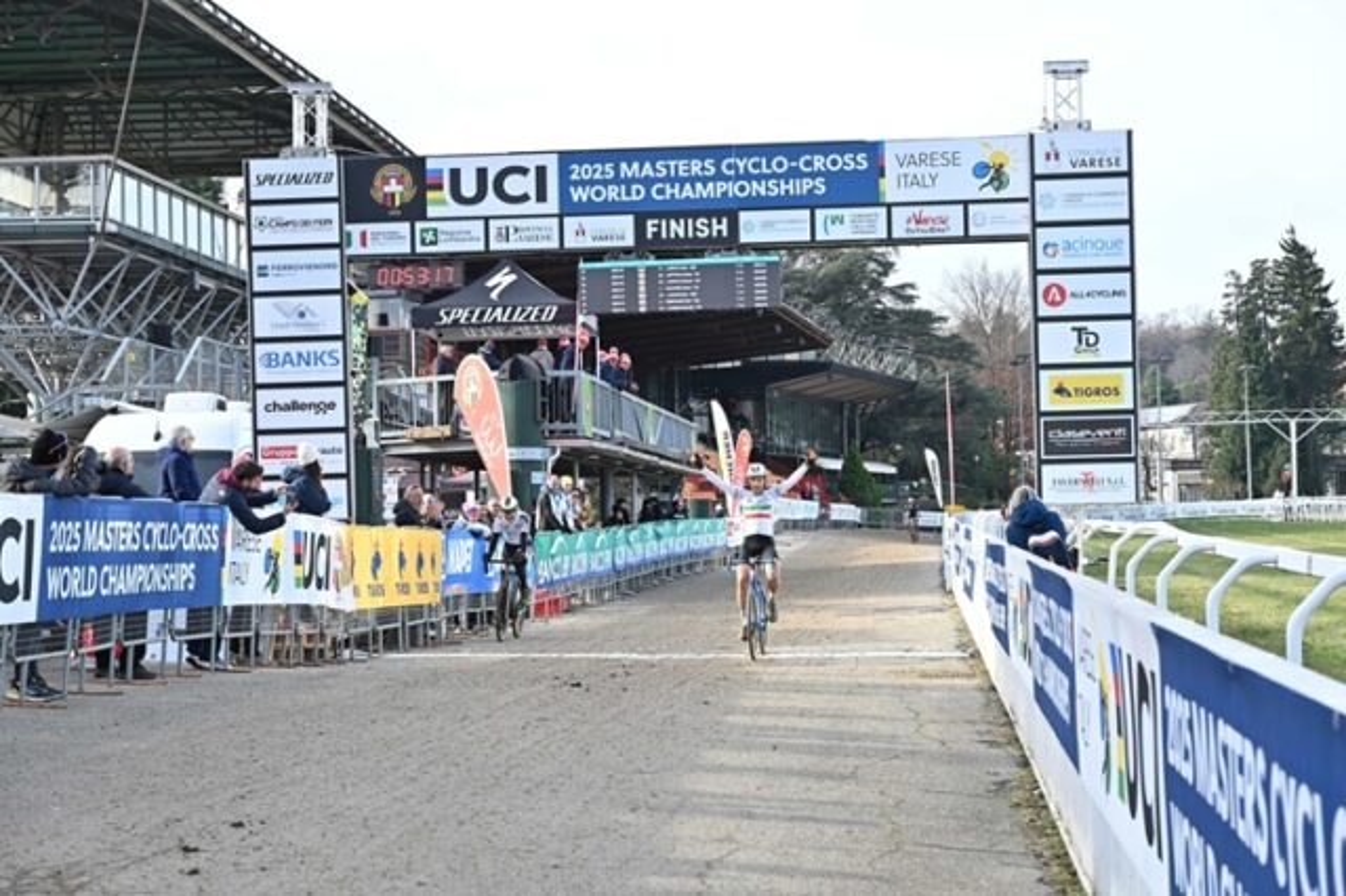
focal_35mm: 66
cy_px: 448
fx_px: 2466
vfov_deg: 20.6
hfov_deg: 30.5
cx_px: 673
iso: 800
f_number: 6.3
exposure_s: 1/800
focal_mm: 66
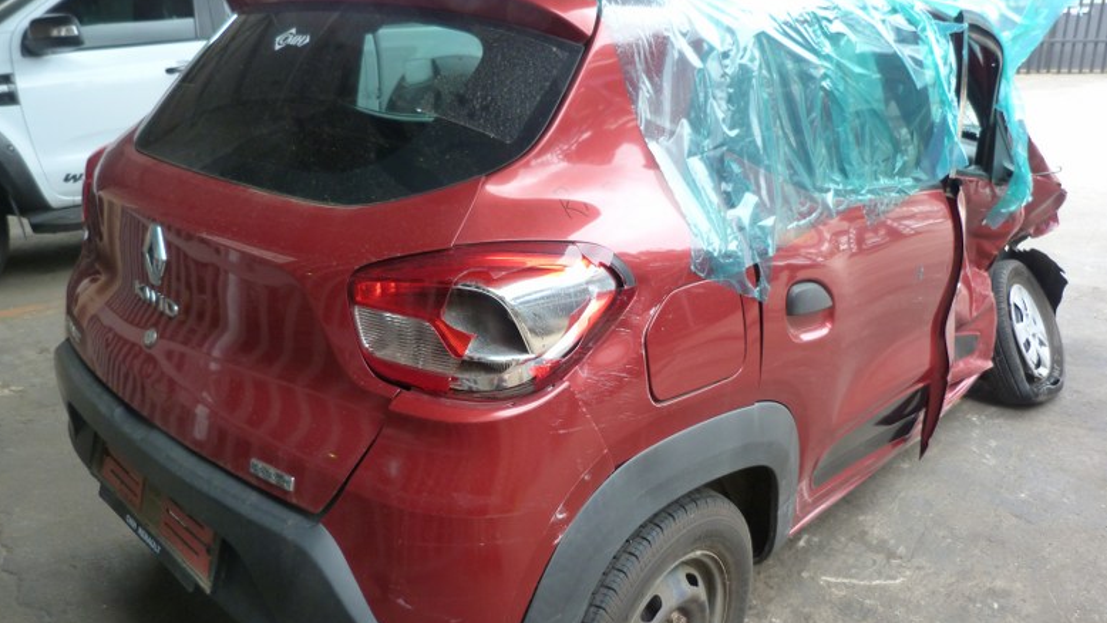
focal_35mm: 28
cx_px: 559
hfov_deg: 67.9
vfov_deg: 41.5
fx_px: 822
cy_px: 348
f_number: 2.8
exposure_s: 1/60
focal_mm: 4.5
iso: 125
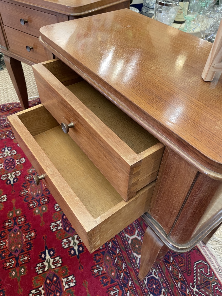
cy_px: 148
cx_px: 111
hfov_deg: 53.1
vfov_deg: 67.3
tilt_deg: -46.4
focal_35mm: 26
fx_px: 222
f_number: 1.6
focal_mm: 4.2
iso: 125
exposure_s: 1/50
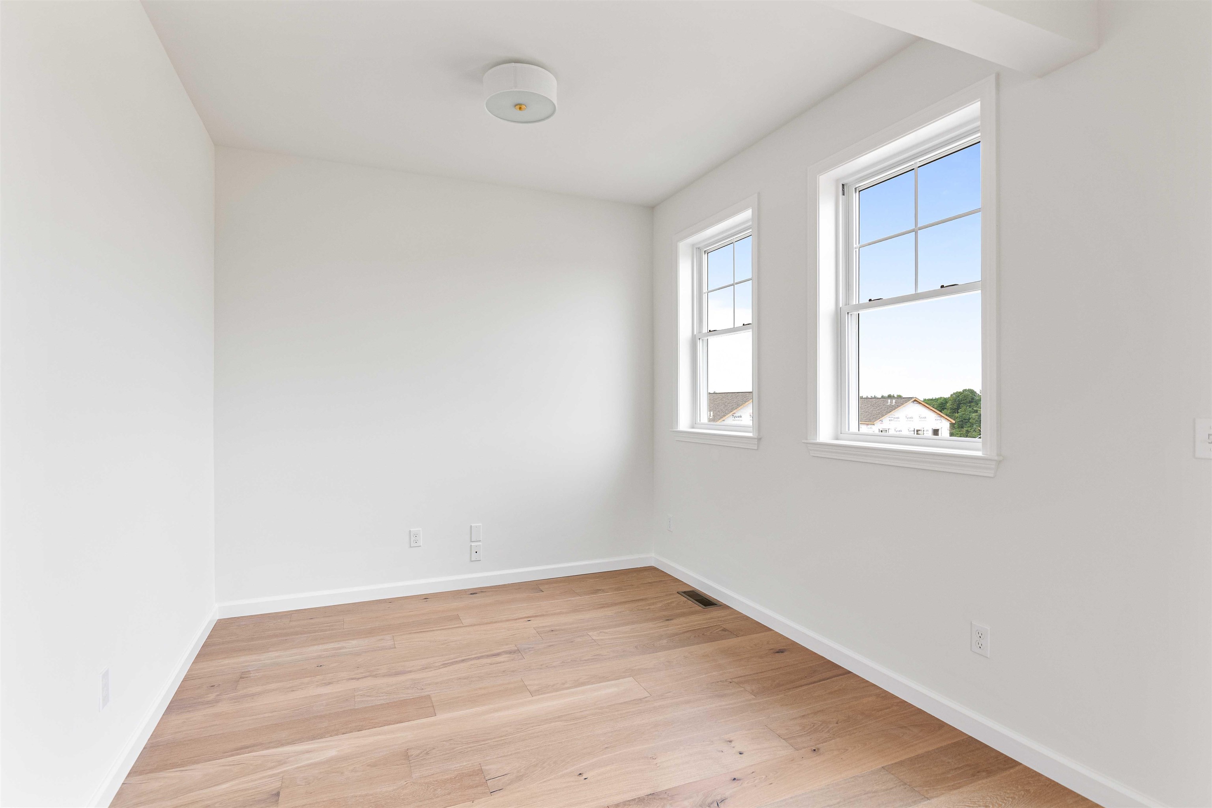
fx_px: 572
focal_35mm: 17
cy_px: 404
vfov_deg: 70.4
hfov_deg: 93.3
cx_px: 606
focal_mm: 11.5
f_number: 7.1
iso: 200
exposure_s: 1/13
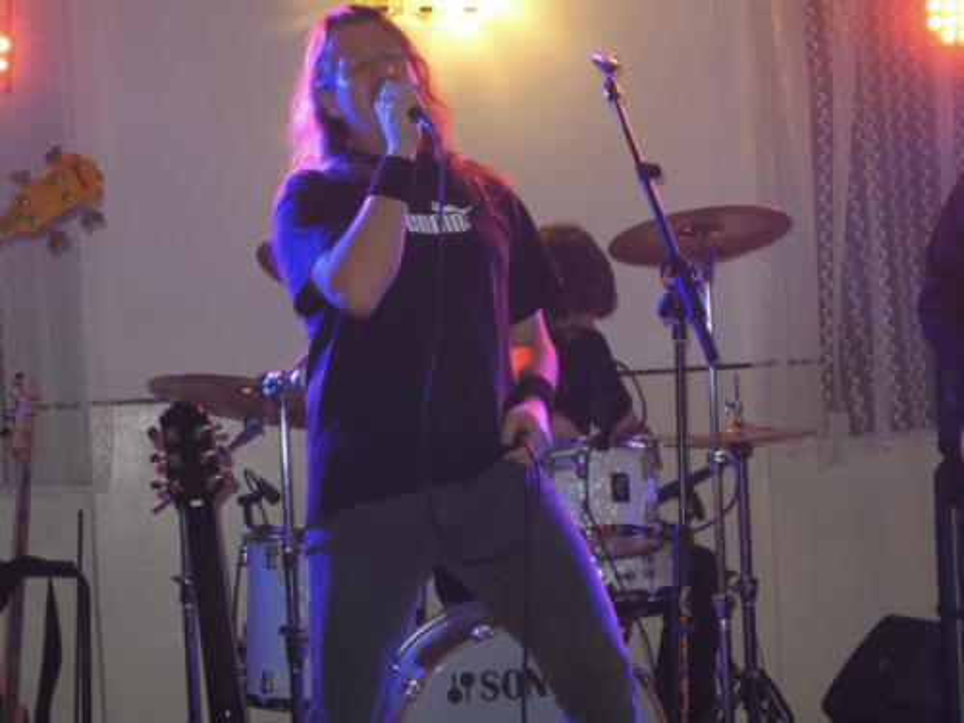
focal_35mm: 100
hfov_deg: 19.6
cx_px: 482
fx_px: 2785
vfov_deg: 14.8
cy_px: 362
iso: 800
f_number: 4.9
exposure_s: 1/60
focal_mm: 17.9
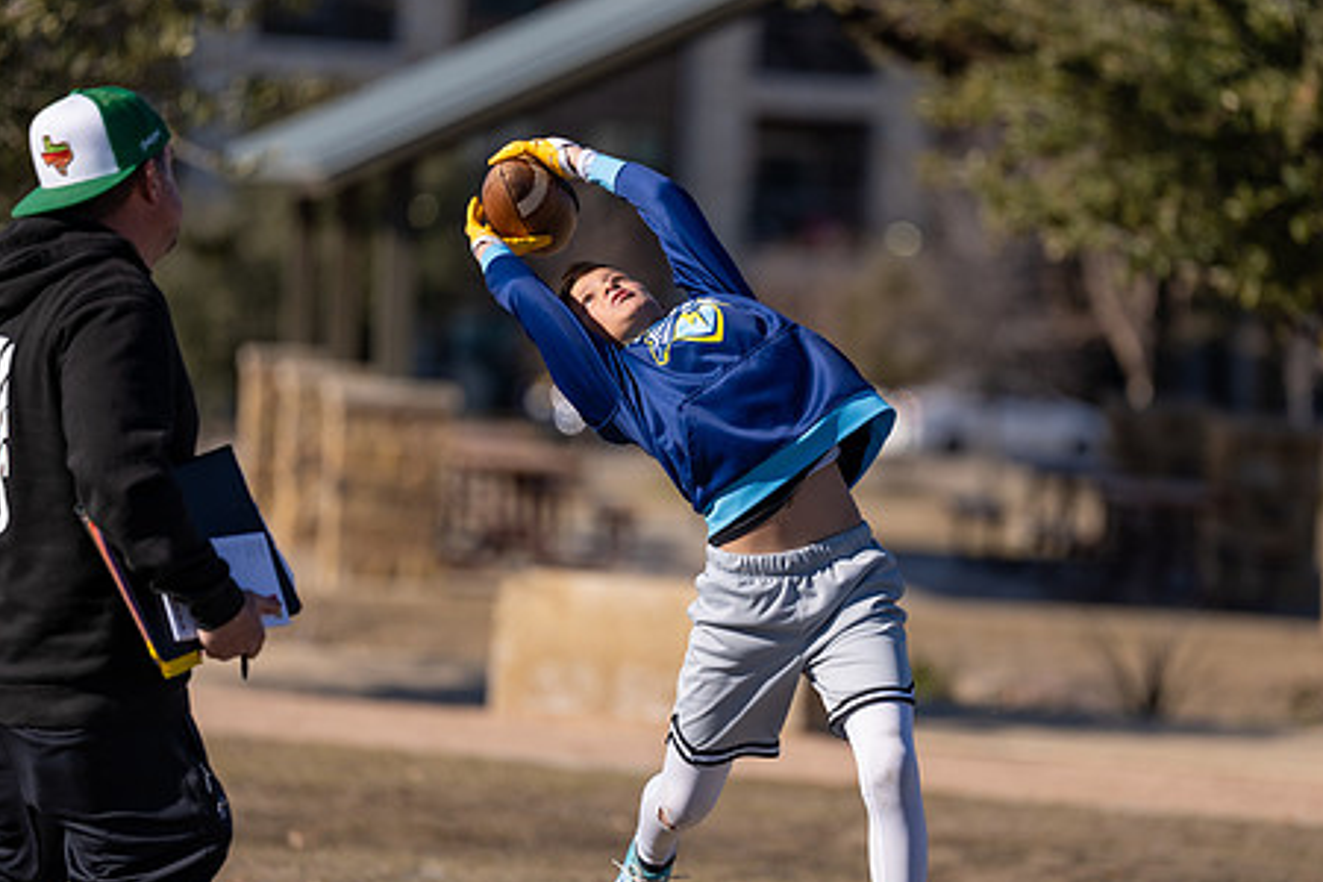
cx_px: 776
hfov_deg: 8.0
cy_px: 460
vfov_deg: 5.3
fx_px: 9481
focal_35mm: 258
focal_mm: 200
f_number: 2.8
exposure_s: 1/2500
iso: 100
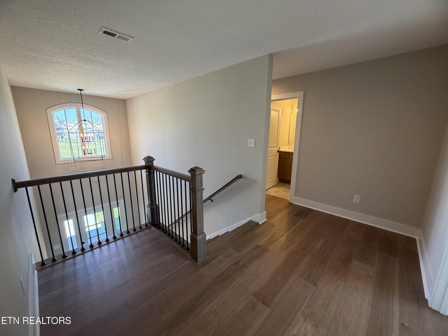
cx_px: 224
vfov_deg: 85.7
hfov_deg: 102.1
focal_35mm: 14
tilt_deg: -11.9
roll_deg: +0.4
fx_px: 181
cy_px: 168
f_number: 2.2
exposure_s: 1/120
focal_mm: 2.22
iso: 250
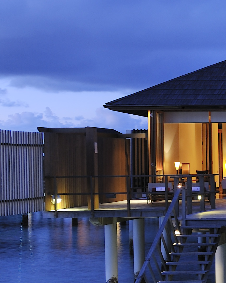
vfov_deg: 23.5
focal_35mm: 81
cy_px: 176
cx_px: 479
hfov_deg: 14.8
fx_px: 677
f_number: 6.3
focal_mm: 24
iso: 200
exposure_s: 1.6
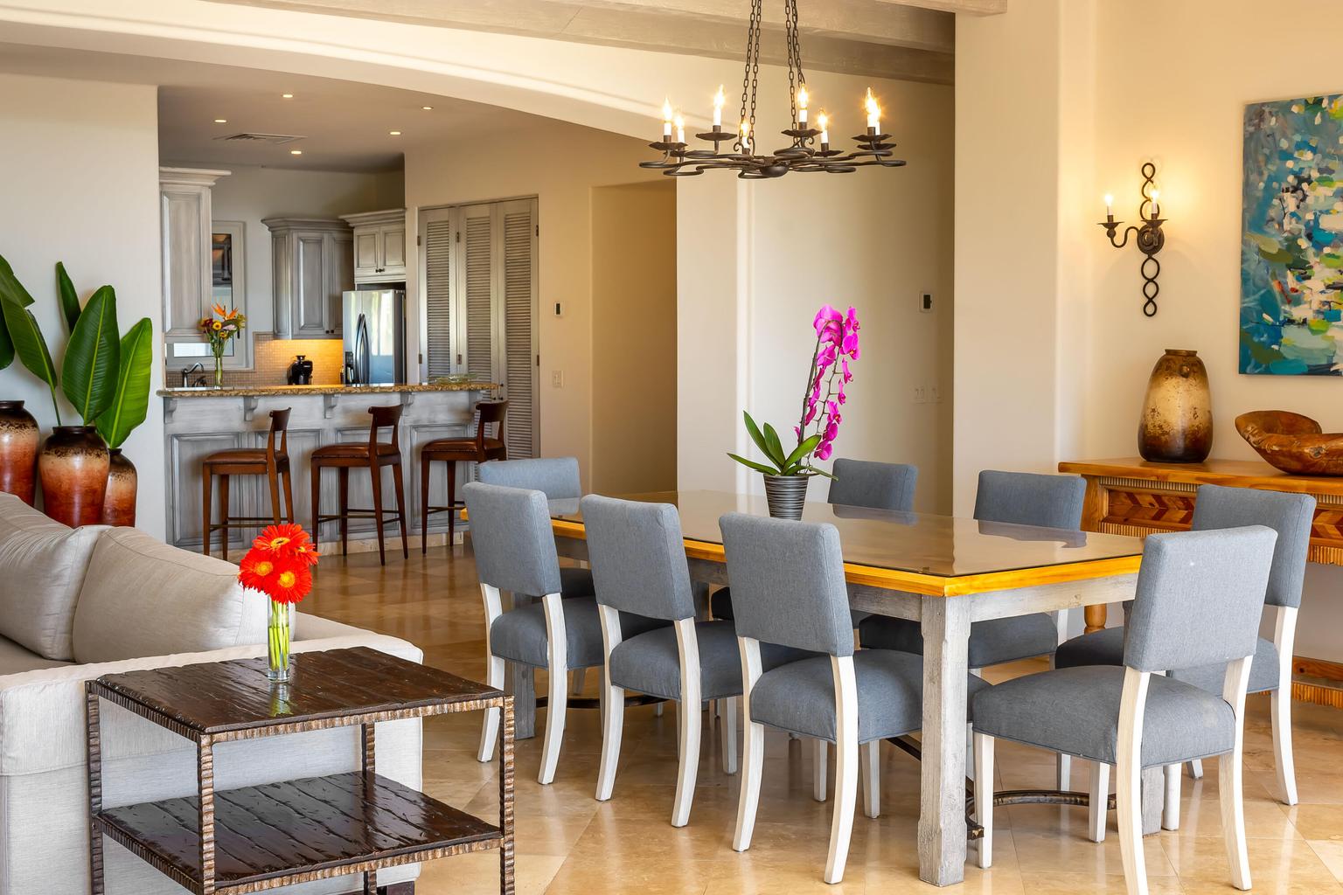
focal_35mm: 48
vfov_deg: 28.1
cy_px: 448
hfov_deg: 41.1
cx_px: 672
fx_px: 1791
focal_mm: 32
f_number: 10
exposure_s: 1/15
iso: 100
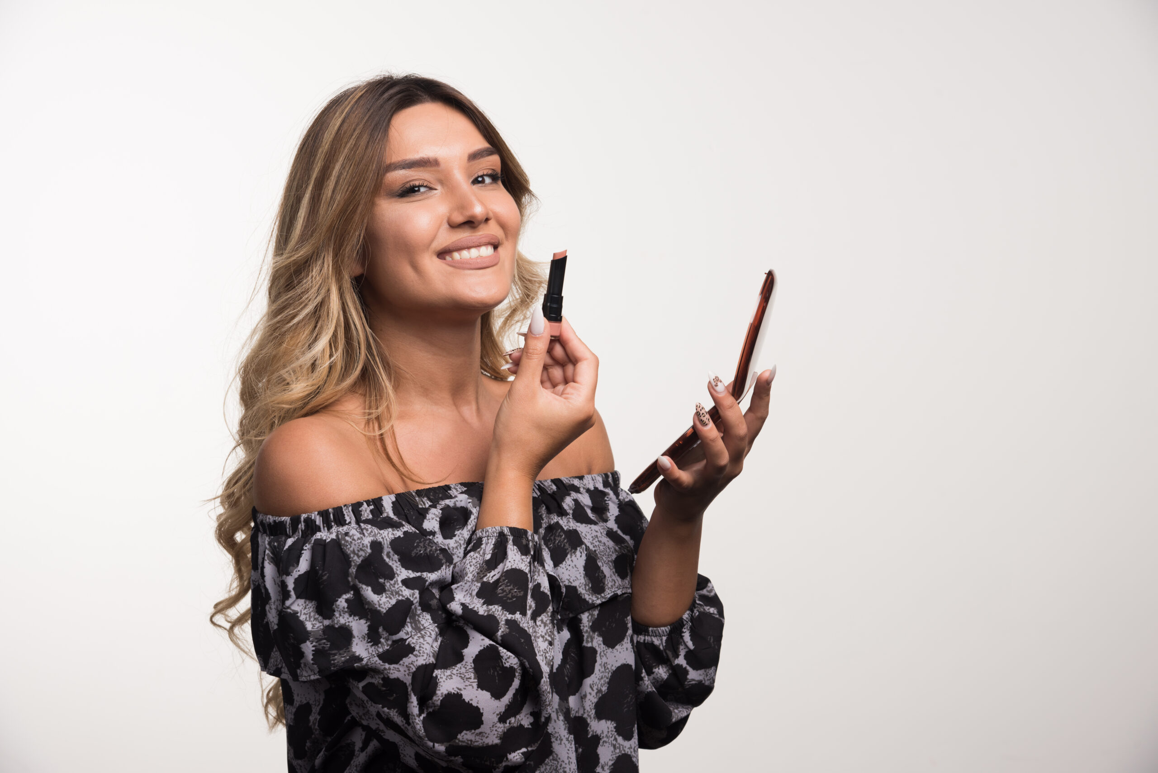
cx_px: 579
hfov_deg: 30.5
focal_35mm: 66
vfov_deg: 20.6
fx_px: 2124
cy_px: 386
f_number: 8
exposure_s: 1/125
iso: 100
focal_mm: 66
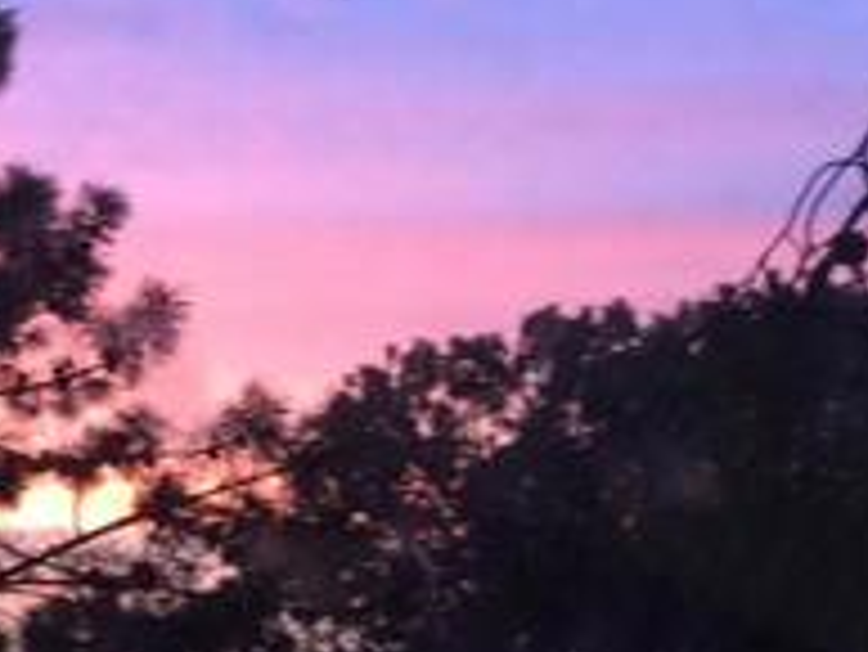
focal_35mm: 154
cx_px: -828
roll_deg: -2.5
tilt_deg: +7.0
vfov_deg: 9.6
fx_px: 3864
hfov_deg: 11.6
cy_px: 252
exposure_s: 1/30
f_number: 2.2
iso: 100
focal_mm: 4.15
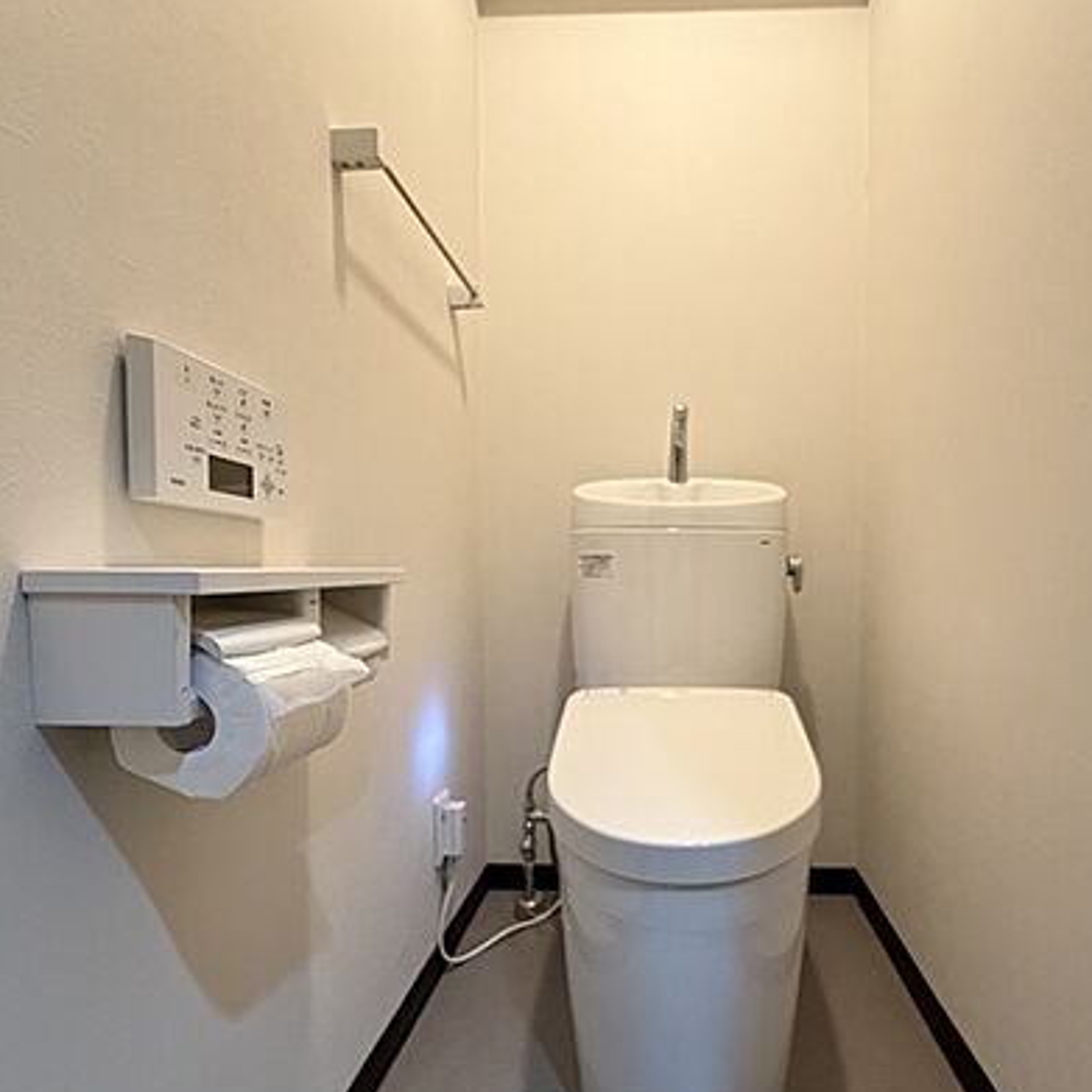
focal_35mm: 19
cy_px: 598
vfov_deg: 77.5
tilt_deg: -1.9
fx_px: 678
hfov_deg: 76.8
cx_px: 656
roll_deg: +0.5
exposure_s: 1/50
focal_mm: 2.22
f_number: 2.2
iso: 640
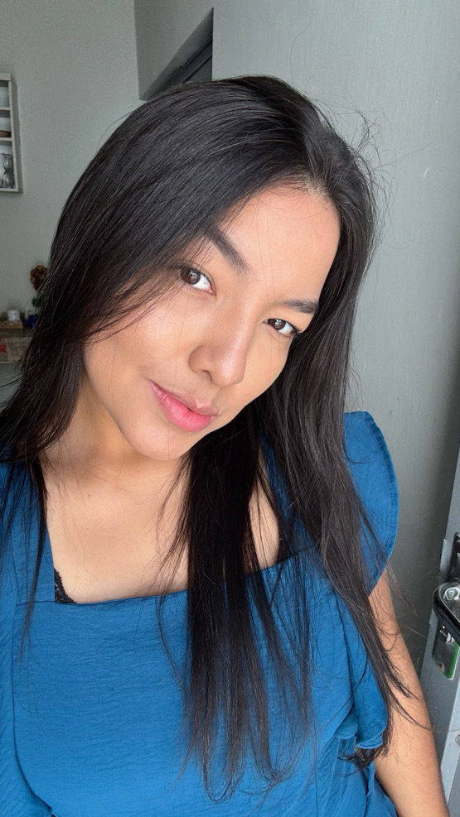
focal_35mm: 26
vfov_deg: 71.9
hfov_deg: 44.3
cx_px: 198
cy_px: 403
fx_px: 564
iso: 40
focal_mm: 2.69
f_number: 1.9
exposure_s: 1/121
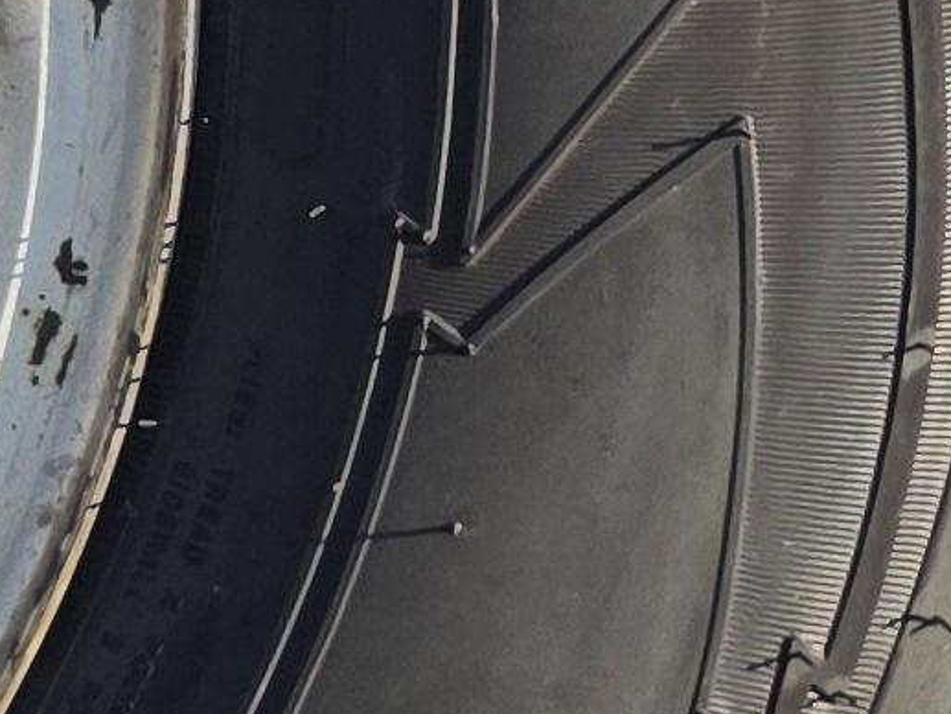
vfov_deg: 8.3
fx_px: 4891
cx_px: -1264
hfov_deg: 9.9
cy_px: -33
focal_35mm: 178
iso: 80
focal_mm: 6.25
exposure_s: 1/2905
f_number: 1.7
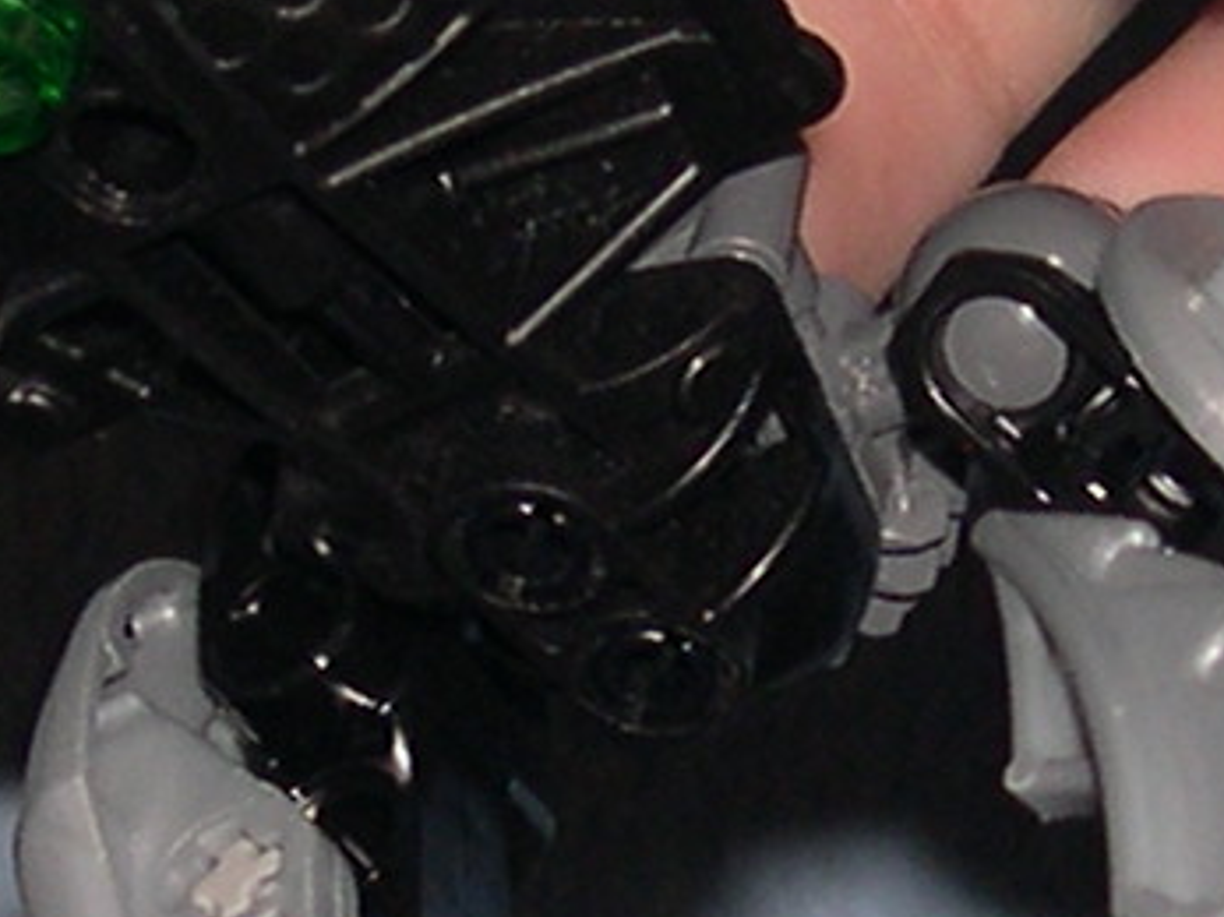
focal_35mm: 249
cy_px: 561
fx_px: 8801
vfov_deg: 6.0
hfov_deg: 8.0
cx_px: 709
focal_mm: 8
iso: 100
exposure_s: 1/60
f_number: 7.6
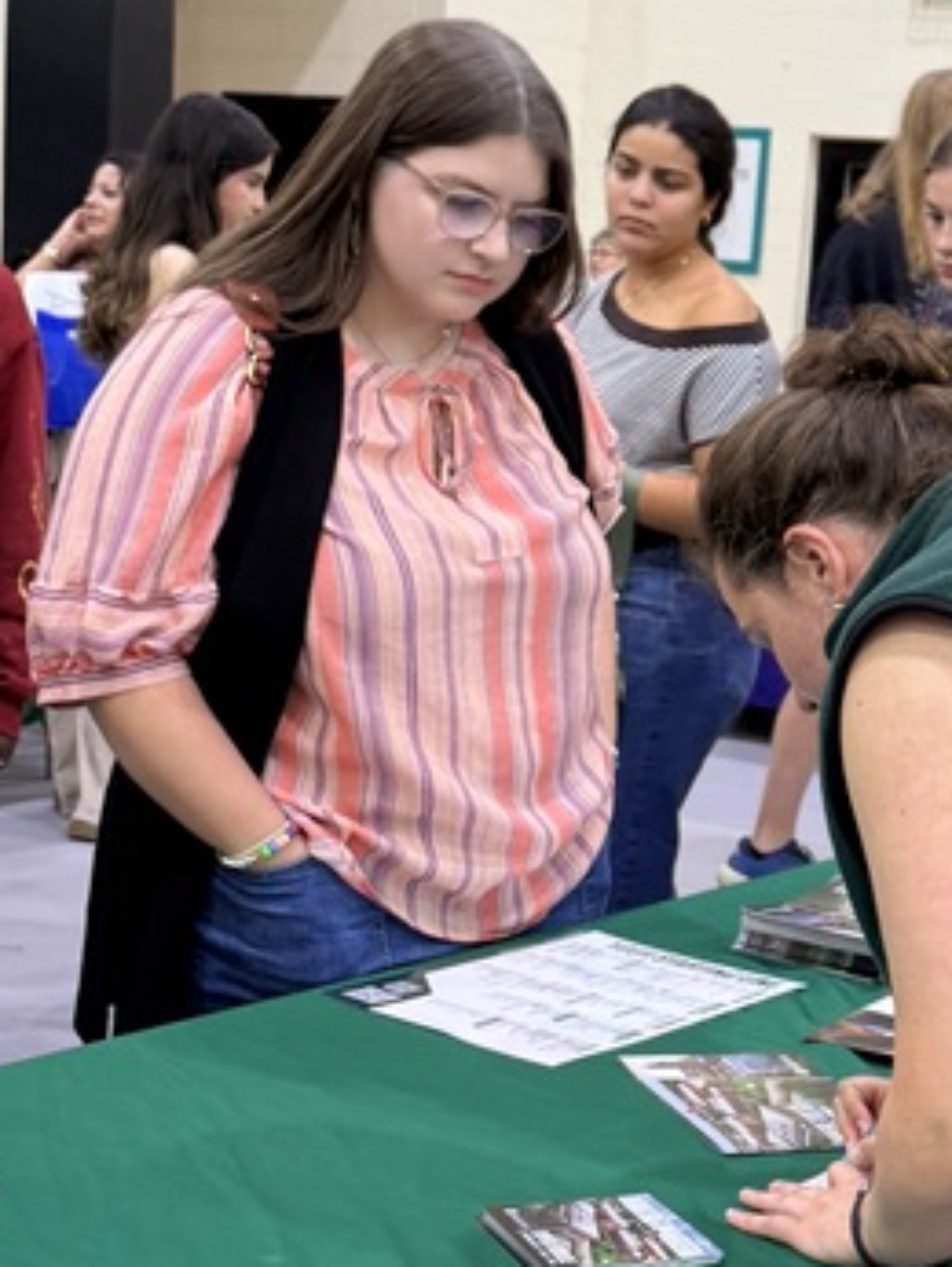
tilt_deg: -11.0
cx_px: 769
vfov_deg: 27.4
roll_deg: -4.1
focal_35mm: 71
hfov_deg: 20.5
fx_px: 2600
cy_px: 677
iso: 125
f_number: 1.78
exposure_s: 1/120
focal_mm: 6.76
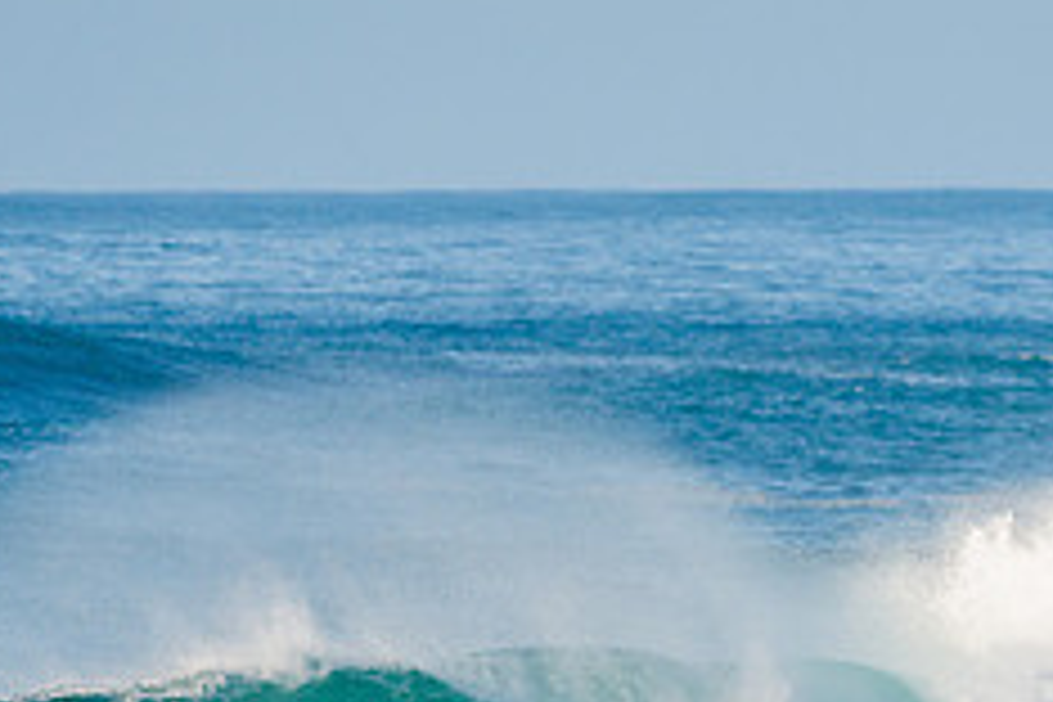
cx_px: 666
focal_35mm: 1240
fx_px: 36267
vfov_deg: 1.1
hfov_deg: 1.7
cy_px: 785
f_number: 5.6
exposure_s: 1/1600
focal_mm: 500
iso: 200
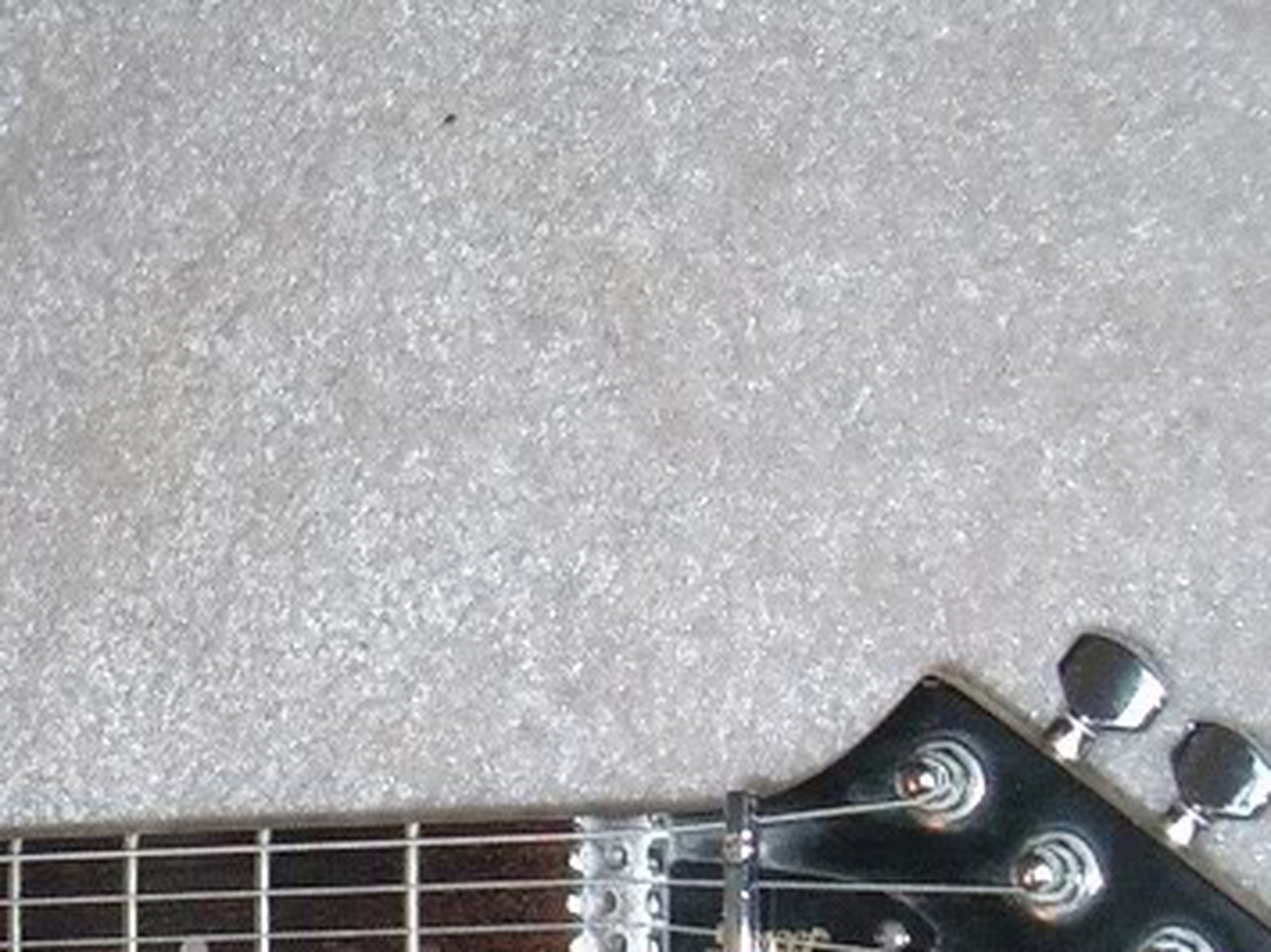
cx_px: 197
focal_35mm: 101
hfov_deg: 19.2
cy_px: 1063
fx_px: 3707
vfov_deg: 14.3
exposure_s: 1/40
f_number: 2.6
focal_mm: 5.8
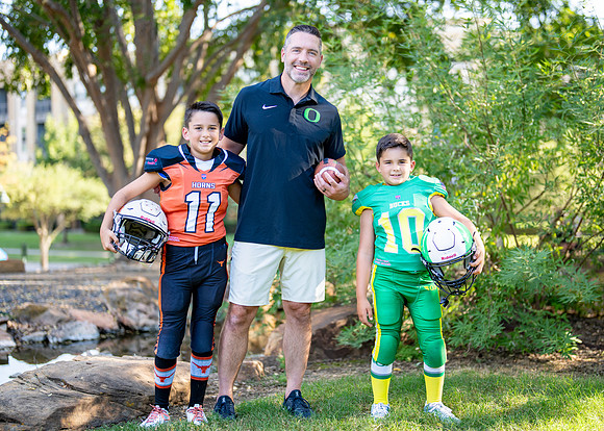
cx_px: 323
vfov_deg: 23.5
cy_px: 222
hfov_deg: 32.5
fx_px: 1036
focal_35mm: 60
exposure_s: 1/800
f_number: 1.2
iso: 100
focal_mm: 50
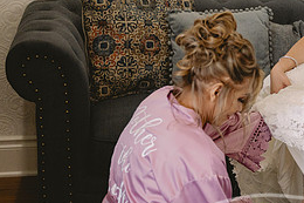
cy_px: 108
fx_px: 810
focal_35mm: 96
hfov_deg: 20.5
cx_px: 309
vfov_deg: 14.2
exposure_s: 1/640
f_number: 2.8
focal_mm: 43
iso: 1600
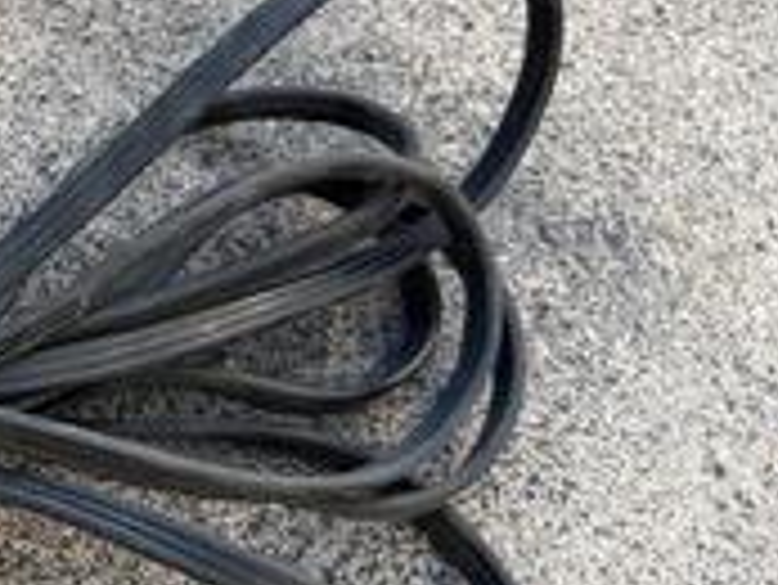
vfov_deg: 19.8
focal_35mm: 74
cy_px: 162
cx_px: -344
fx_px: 1664
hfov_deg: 22.3
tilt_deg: -60.8
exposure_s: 1/121
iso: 64
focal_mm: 6.76
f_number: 1.78
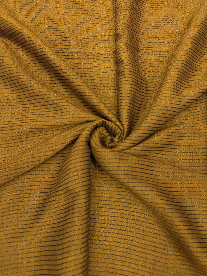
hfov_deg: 53.1
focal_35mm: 26
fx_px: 207
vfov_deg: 67.3
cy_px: 138
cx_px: 104
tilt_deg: -71.4
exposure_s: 1/100
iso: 64
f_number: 1.6
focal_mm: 5.96
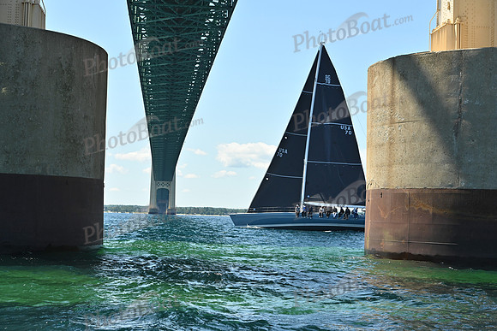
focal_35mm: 70
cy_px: 166
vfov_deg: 19.5
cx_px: 248
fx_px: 967
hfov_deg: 28.8
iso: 320
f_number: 7.1
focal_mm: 70
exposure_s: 1/1000
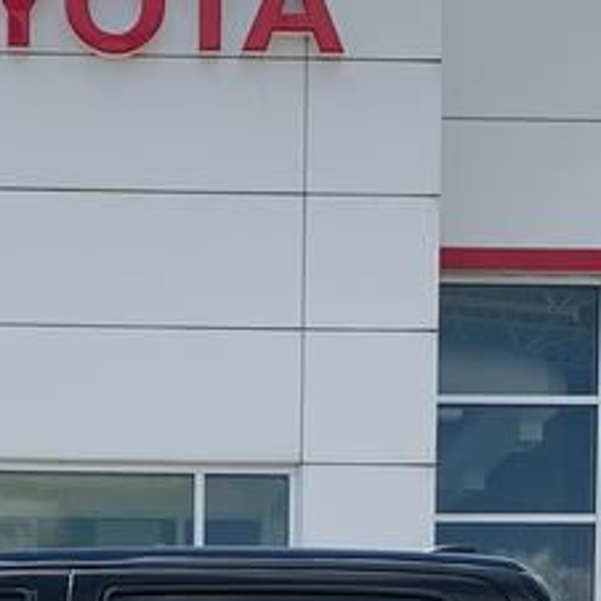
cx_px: 144
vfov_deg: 12.7
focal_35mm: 130
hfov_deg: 13.4
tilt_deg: -1.9
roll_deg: -0.9
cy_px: 936
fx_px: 2554
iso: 25
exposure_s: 1/1992
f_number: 1.8
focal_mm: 4.25
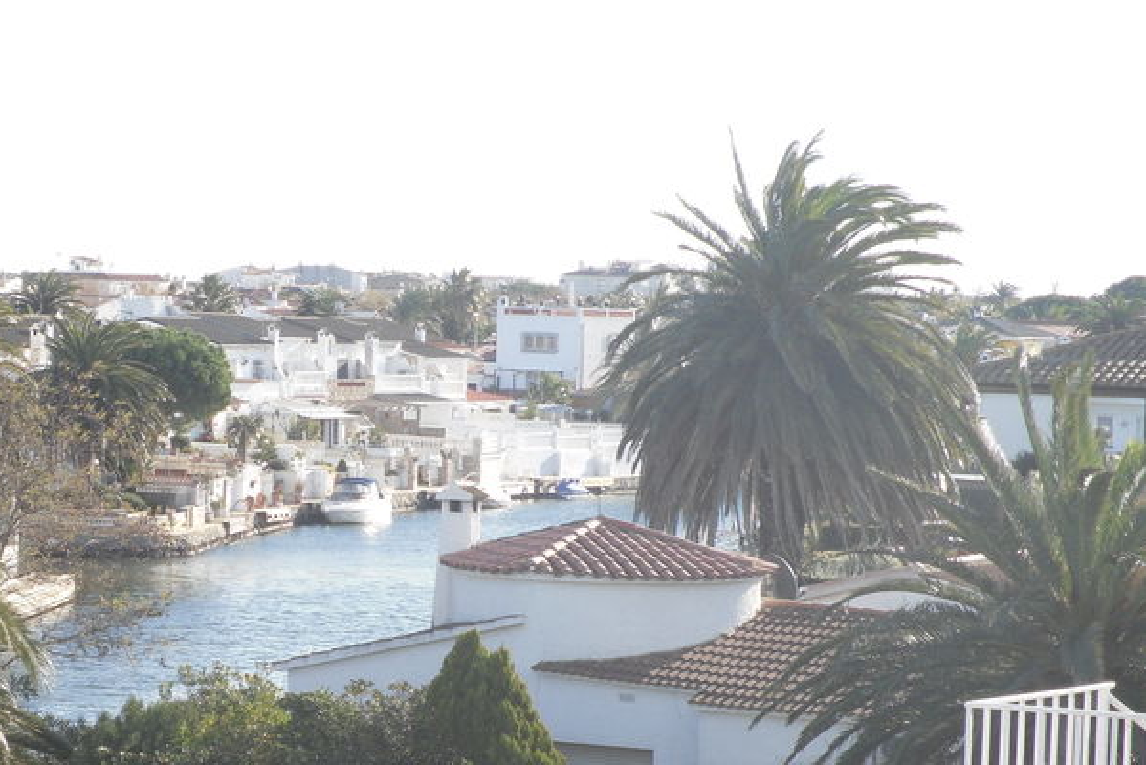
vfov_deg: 9.5
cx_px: 291
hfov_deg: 14.2
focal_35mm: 144
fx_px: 4586
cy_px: 656
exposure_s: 1/224
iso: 80
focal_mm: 14.79
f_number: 4.5
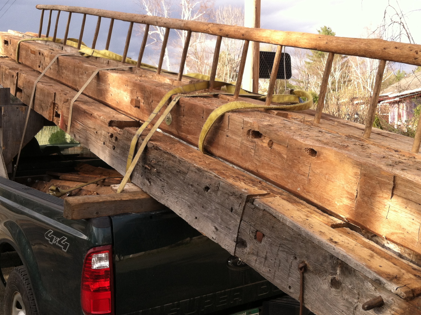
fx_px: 534
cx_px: 171
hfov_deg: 42.8
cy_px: 134
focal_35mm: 44
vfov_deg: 32.7
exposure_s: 1/242
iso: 80
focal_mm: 3.85
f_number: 2.8
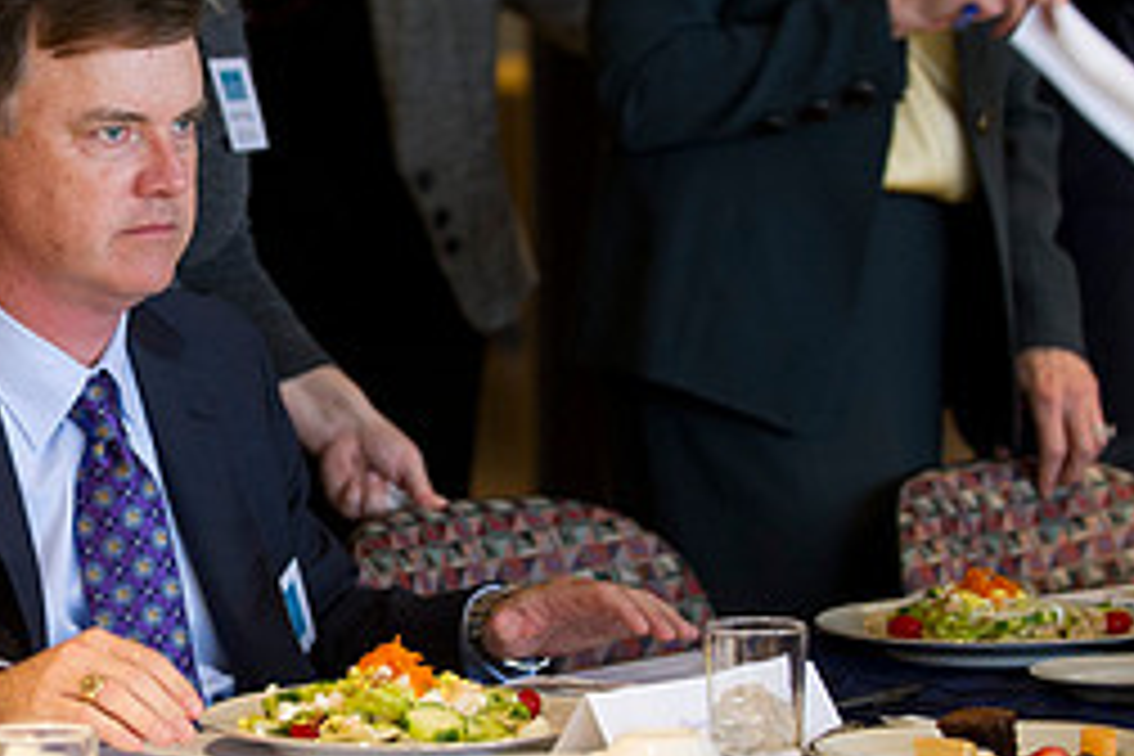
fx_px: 6237
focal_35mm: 198
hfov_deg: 10.3
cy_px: 378
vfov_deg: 6.9
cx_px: 9
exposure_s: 1/80
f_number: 2.8
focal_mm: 86
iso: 2500
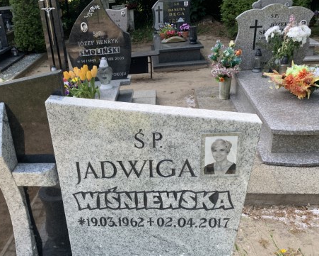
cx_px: 115
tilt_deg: -26.3
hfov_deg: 49.6
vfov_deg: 41.1
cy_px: 145
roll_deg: +4.6
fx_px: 340
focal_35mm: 36
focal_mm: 4.25
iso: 25
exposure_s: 1/570
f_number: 1.8
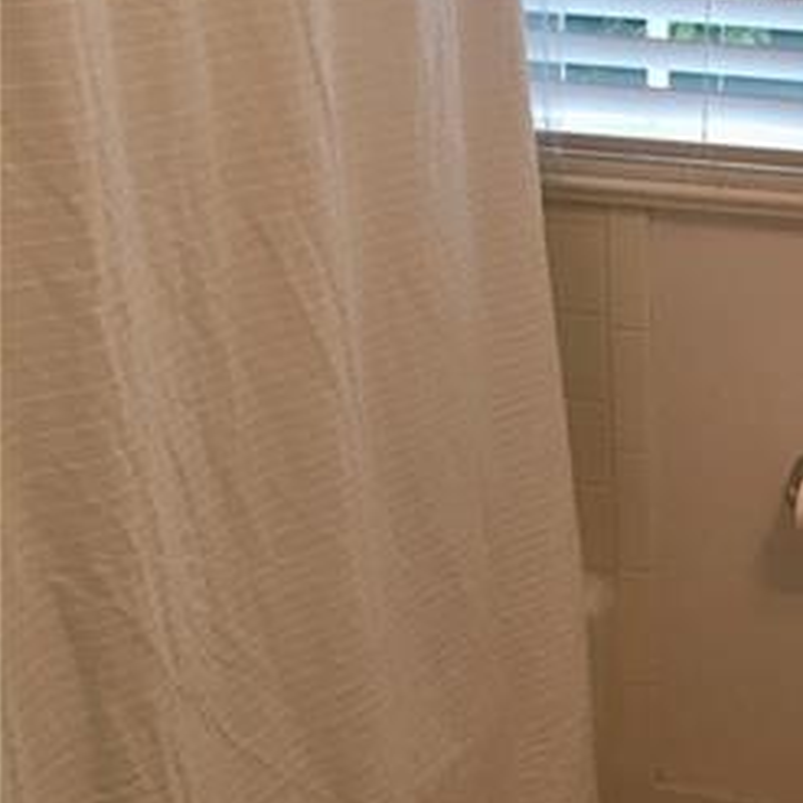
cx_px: 937
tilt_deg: -15.1
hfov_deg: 20.4
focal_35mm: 80
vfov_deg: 21.6
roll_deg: -1.9
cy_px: 320
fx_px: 2100
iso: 25
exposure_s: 1/40
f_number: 2.2
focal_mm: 4.15
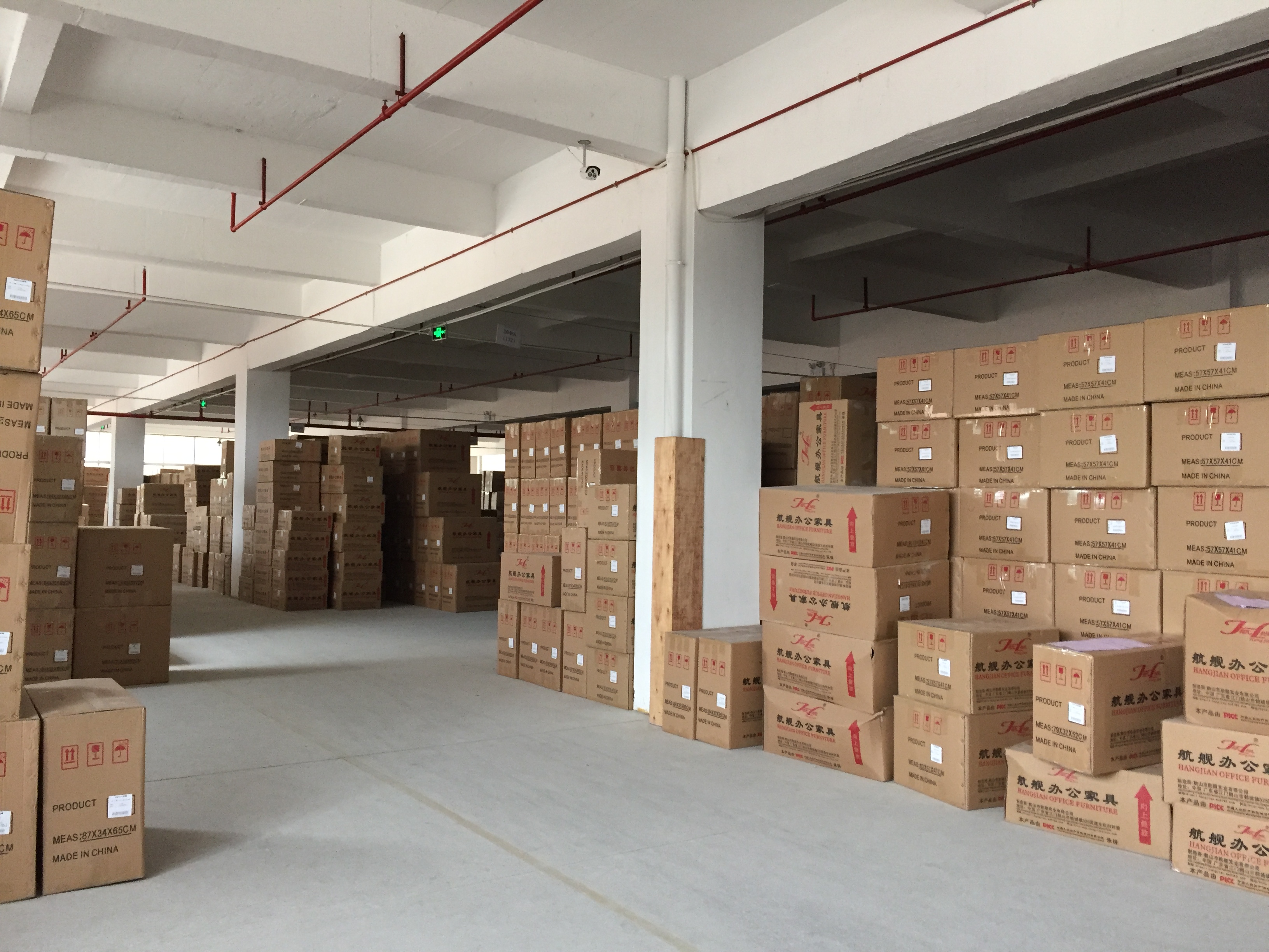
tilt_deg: +2.6
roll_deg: -1.9
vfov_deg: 48.2
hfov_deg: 61.7
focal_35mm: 29
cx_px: 634
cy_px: 476
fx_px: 1063
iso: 200
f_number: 2.2
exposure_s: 1/33
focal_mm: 4.15
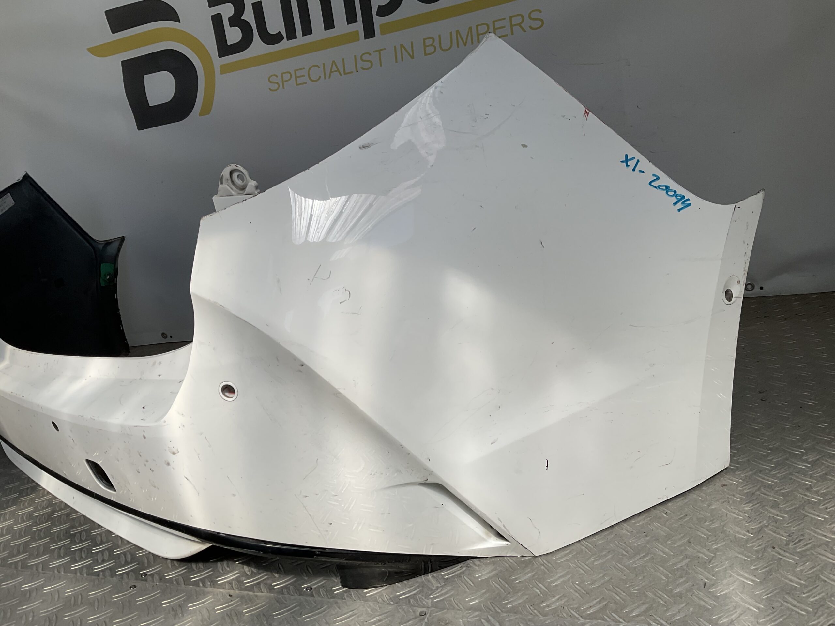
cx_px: 418
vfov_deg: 48.2
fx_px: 700
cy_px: 313
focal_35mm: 29
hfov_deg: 61.7
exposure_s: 1/1626
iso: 16
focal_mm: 3
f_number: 1.8
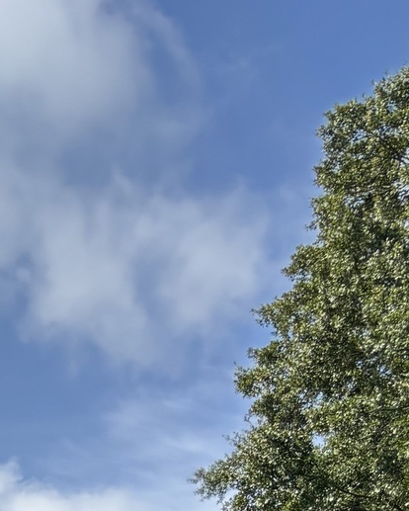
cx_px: -321
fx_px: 1709
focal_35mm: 113
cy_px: 1121
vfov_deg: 13.6
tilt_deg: +5.3
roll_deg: +1.3
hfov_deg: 12.5
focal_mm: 5.96
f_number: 1.6
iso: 50
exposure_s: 1/1016
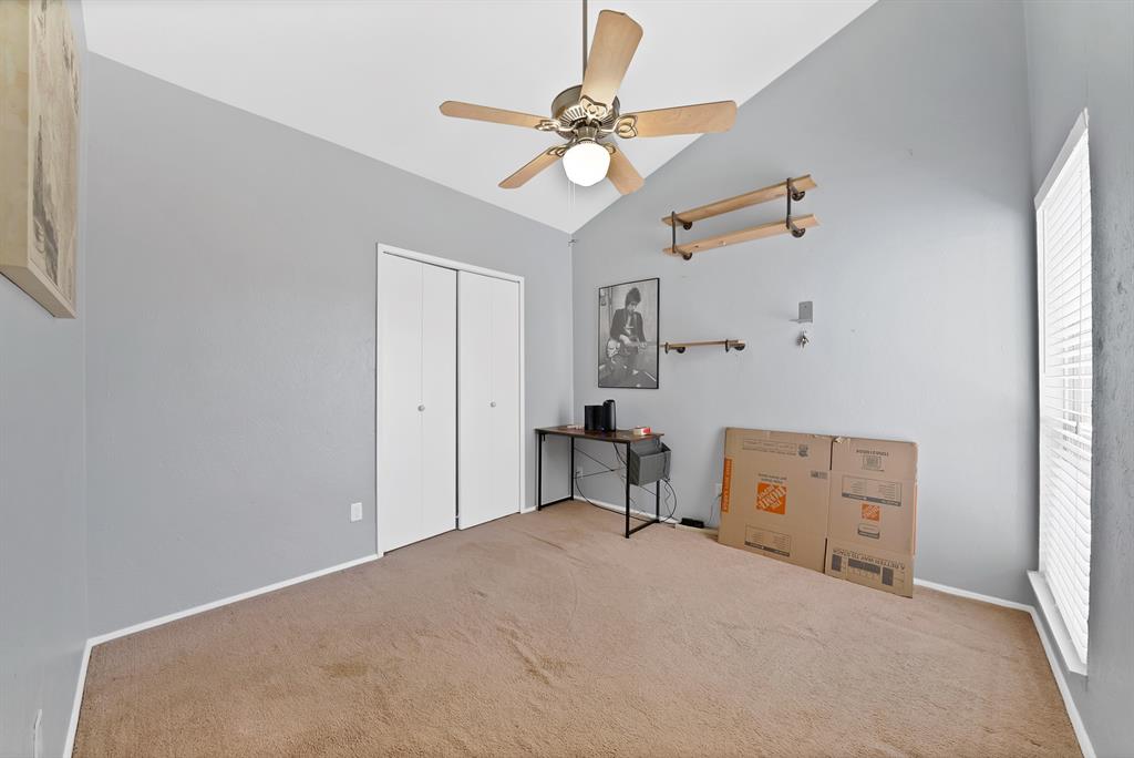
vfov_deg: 90.1
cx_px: 567
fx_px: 378
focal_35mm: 12
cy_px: 379
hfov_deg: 112.6
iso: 640
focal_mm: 12
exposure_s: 1/2.5
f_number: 9
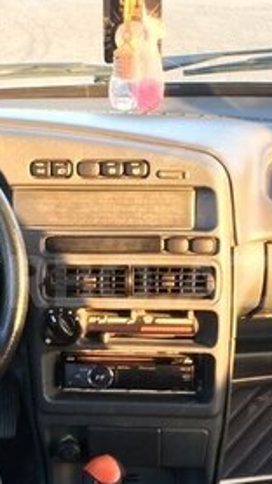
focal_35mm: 75
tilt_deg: -23.2
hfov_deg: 16.0
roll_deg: +0.7
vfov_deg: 28.2
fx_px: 963
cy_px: 281
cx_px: 91
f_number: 2.2
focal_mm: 4.15
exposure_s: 1/40
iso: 40
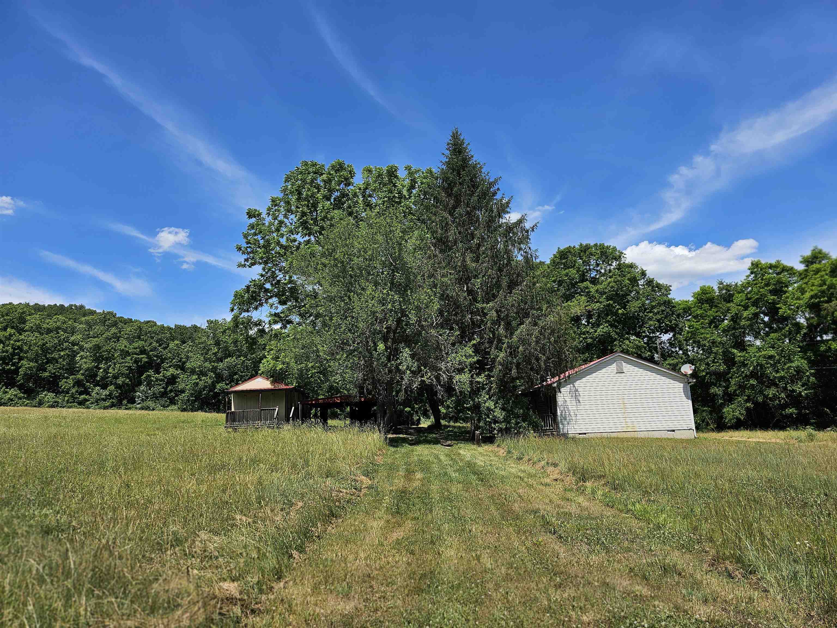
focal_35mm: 23
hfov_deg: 73.9
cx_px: 418
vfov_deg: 58.9
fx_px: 556
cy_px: 314
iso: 10
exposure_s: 1/818
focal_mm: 6.3
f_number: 1.7
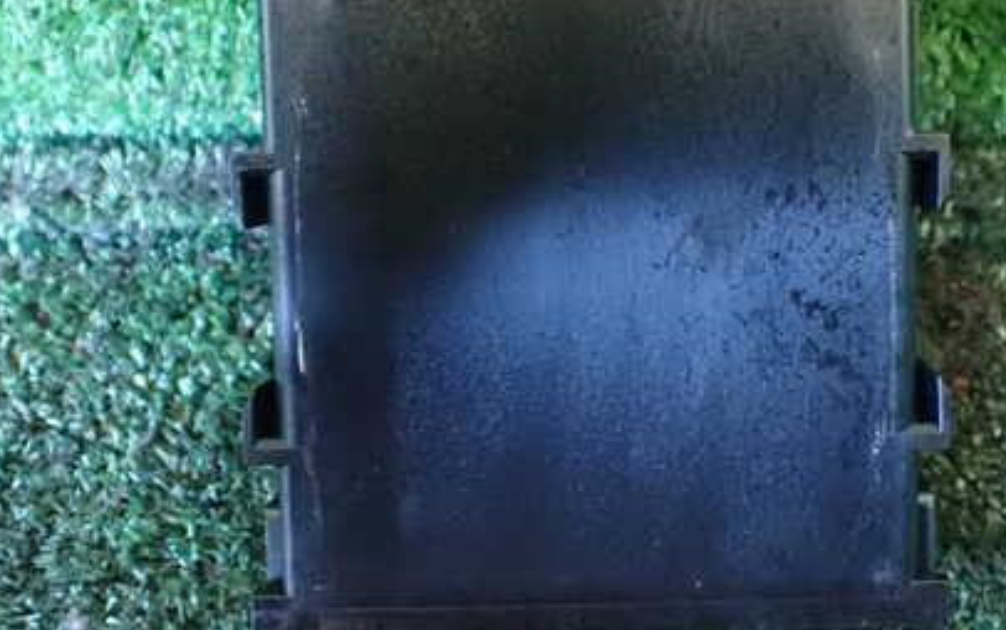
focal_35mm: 47
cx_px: 615
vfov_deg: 27.2
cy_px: 196
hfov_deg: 42.4
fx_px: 1289
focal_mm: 5.4
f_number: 2.3
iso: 1600
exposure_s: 1/25
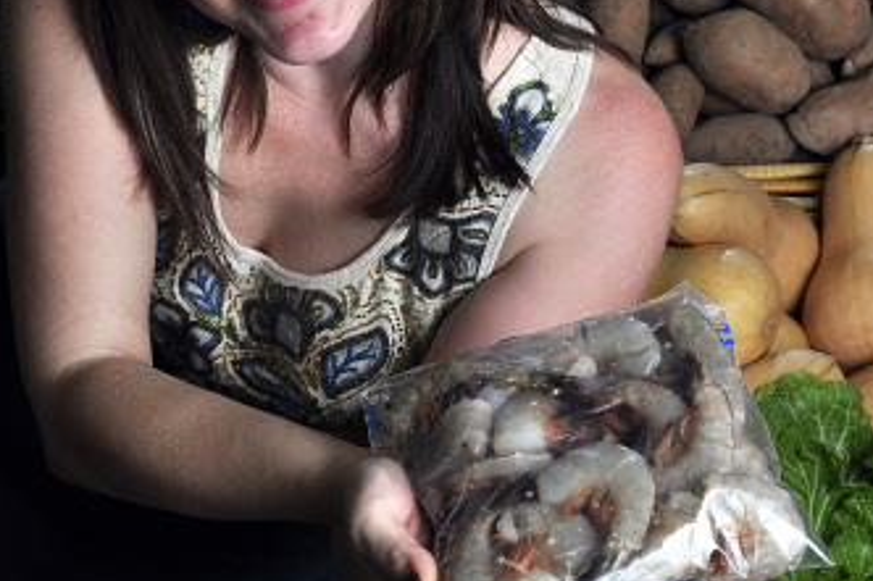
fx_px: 2303
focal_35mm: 95
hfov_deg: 21.4
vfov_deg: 14.3
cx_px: 352
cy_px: 468
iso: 200
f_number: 7.1
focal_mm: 28
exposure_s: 1/200
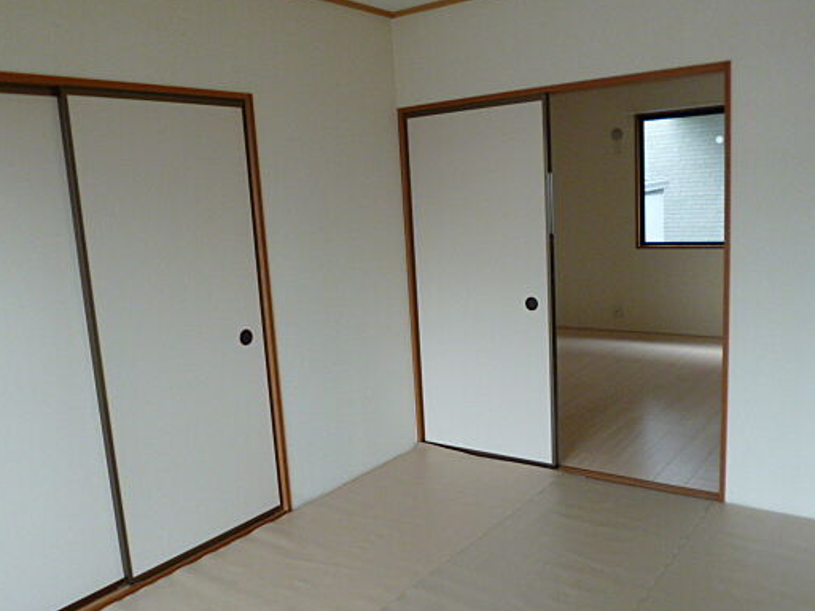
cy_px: 323
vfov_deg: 46.8
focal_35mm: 30
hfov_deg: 59.9
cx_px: 425
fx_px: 706
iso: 250
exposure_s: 1/125
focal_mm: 4.3
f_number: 2.5
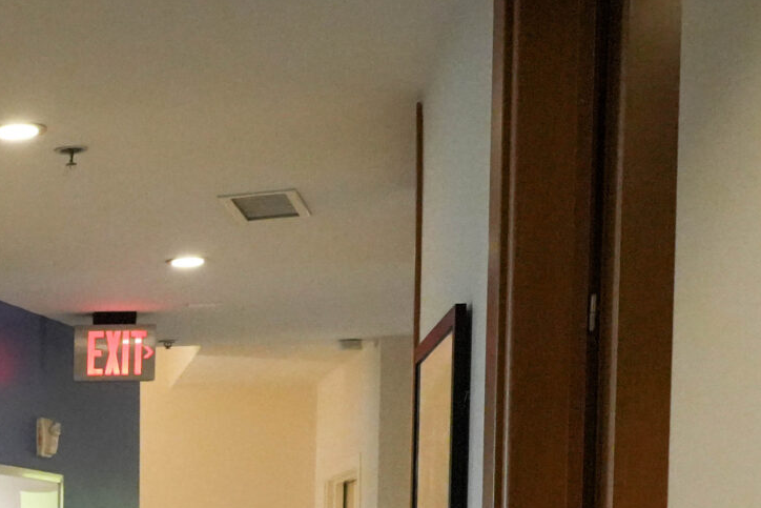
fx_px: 2093
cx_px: -348
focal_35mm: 99
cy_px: 837
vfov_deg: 12.9
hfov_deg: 18.5
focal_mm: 28
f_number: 5.6
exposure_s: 1/125
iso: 6400
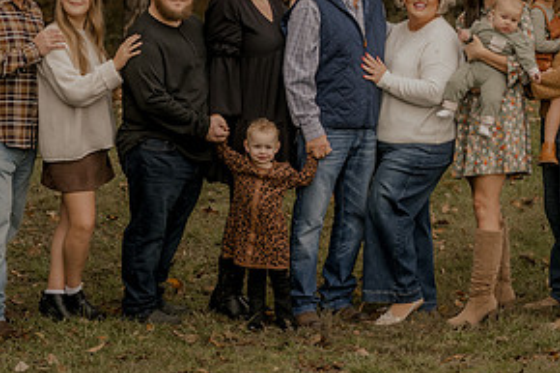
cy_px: 92
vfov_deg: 9.8
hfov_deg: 14.7
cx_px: 321
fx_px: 2176
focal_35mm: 140
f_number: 2.8
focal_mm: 70
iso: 250
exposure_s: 1/125
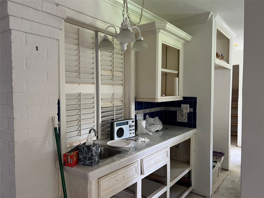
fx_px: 198
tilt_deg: -3.3
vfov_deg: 53.1
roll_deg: +0.3
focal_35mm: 26
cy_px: 99
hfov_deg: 67.3
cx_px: 132
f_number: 1.5
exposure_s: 1/60
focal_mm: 5.7
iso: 125
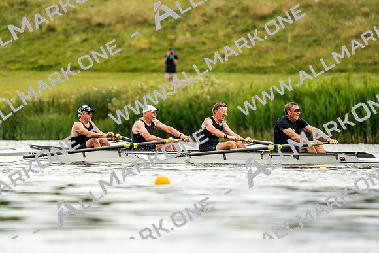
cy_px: 126
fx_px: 5886
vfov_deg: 2.5
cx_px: 190
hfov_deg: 3.7
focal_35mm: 559
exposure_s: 1/2000
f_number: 6.3
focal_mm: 559
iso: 500
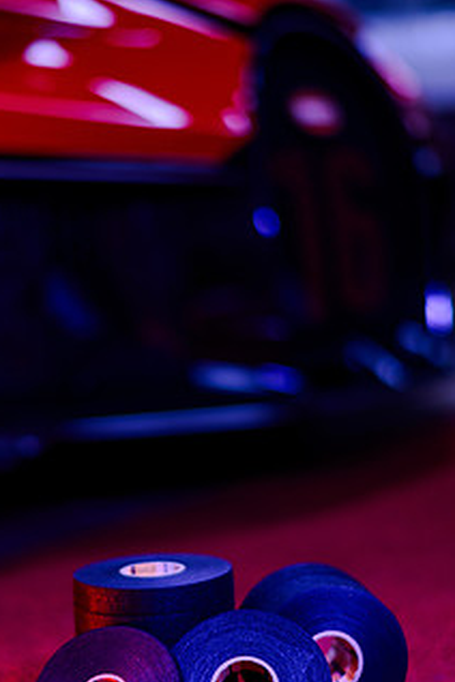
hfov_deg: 16.6
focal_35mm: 82
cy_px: 412
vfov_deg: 24.7
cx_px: 172
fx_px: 1554
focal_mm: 58
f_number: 1.4
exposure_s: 1/60
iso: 400
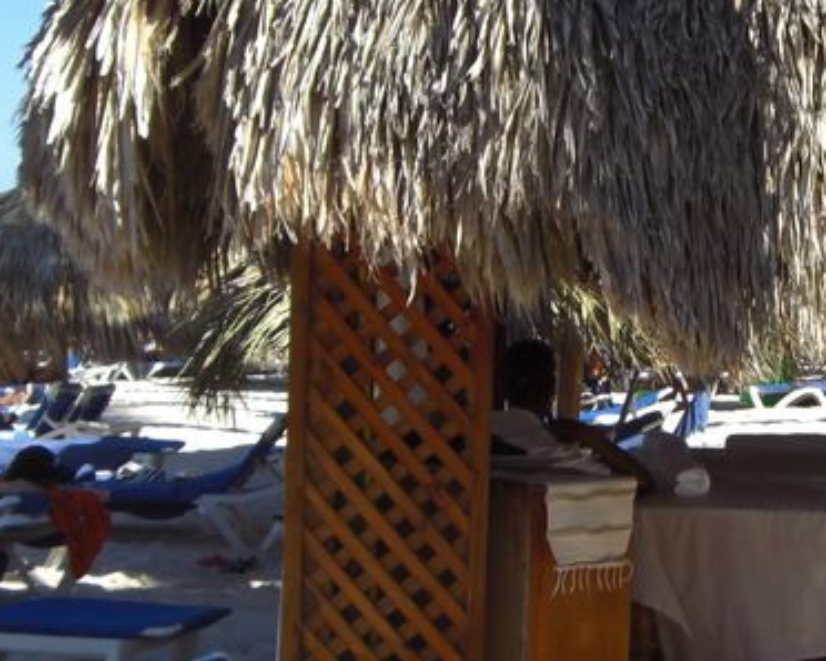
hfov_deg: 18.5
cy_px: 268
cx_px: 753
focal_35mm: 102
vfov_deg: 15.1
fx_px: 2495
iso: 64
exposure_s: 1/1000
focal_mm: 6.2
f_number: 2.7
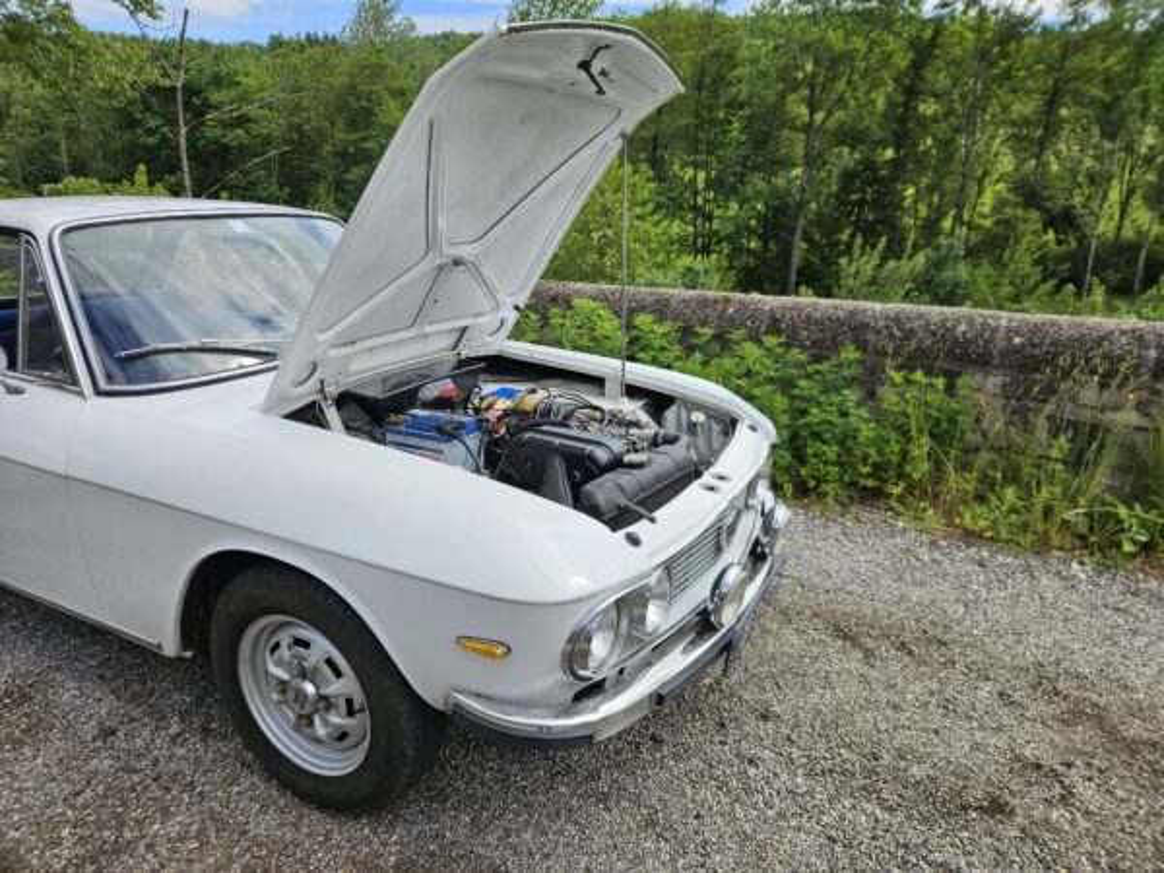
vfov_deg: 58.9
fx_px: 773
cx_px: 582
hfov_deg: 73.9
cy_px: 436
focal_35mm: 23
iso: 25
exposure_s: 1/1472
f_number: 1.8
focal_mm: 5.4
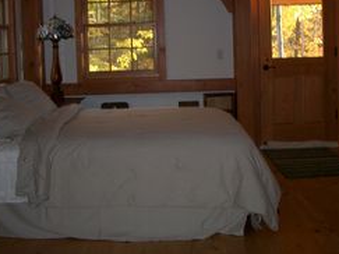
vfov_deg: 27.2
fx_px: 519
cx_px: 170
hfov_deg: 36.2
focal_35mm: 53
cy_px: 71
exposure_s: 1/40
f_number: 2.6
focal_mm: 5.8
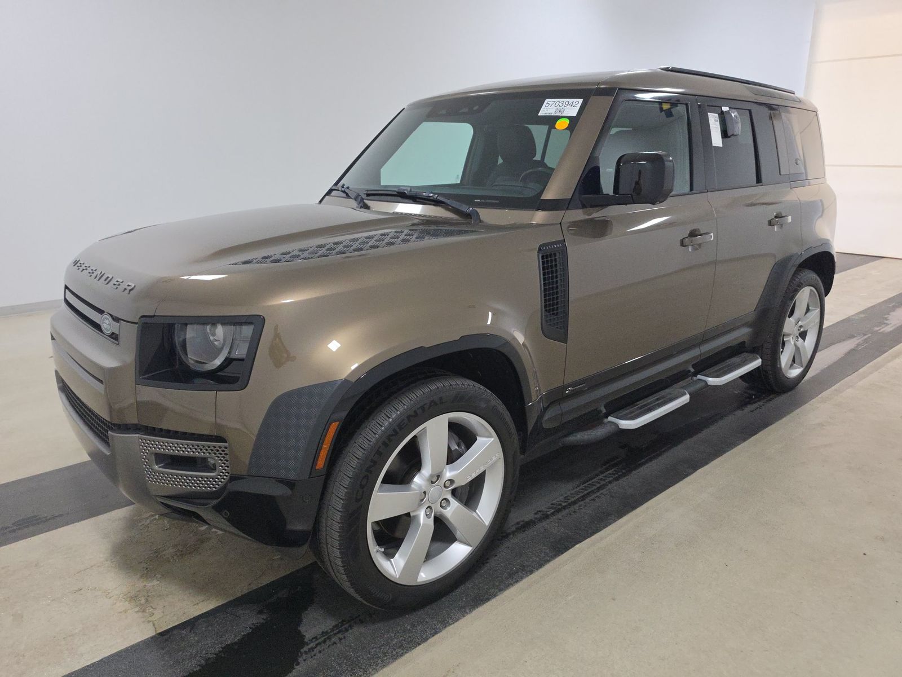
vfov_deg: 58.9
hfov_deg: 73.9
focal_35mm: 23
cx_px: 451
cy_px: 338
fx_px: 599
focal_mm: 6.5
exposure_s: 1/100
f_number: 1.4
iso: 321
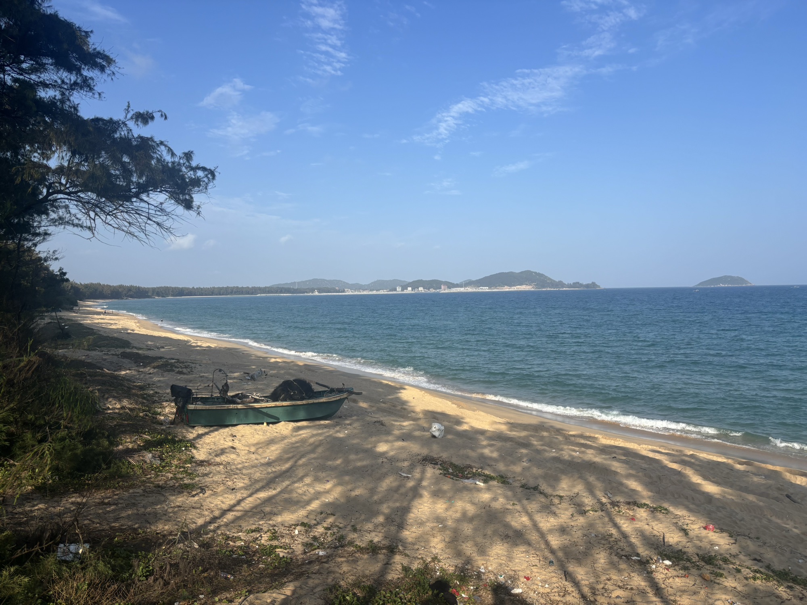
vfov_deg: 53.1
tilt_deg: -1.5
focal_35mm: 26
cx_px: 404
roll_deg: +0.9
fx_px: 606
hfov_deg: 67.3
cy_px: 302
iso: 50
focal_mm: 5.96
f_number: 1.6
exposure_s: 1/3650
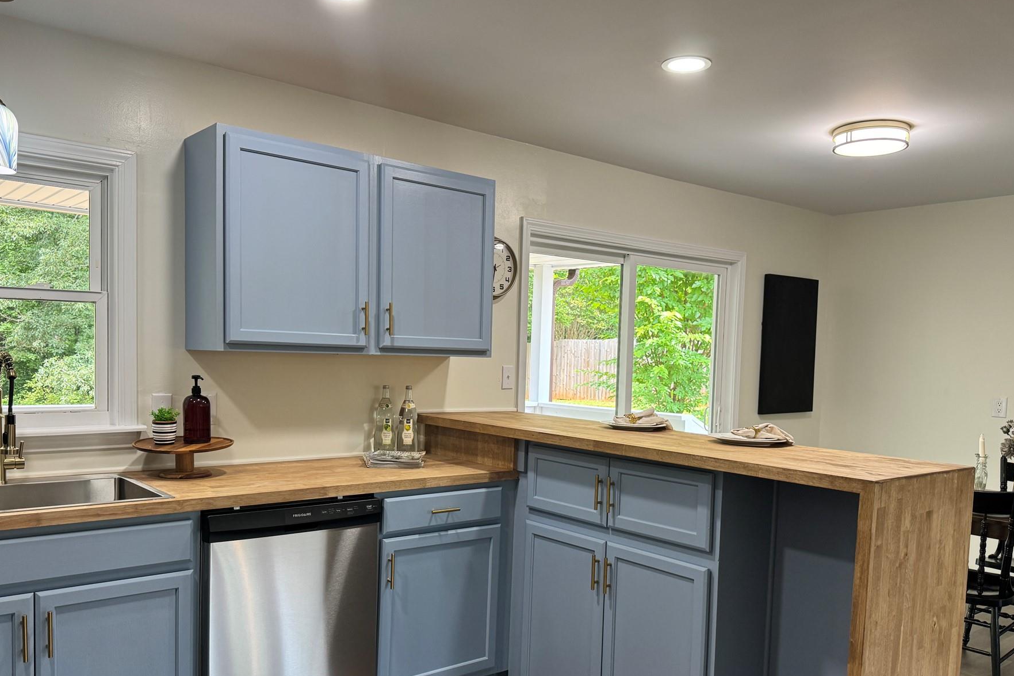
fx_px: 817
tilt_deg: -4.2
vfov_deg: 44.7
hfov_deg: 63.7
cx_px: 496
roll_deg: -1.6
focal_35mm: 29
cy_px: 408
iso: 160
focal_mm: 6.76
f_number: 1.78
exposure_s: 1/120
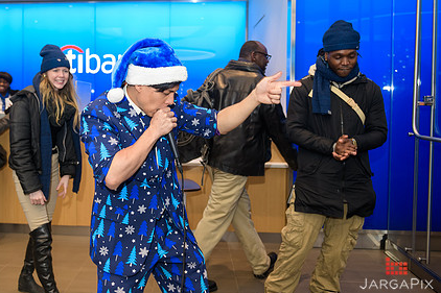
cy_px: 110
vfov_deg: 39.7
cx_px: 157
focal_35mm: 33
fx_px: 404
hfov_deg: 56.3
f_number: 3.2
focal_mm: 24
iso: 400
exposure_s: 1/125
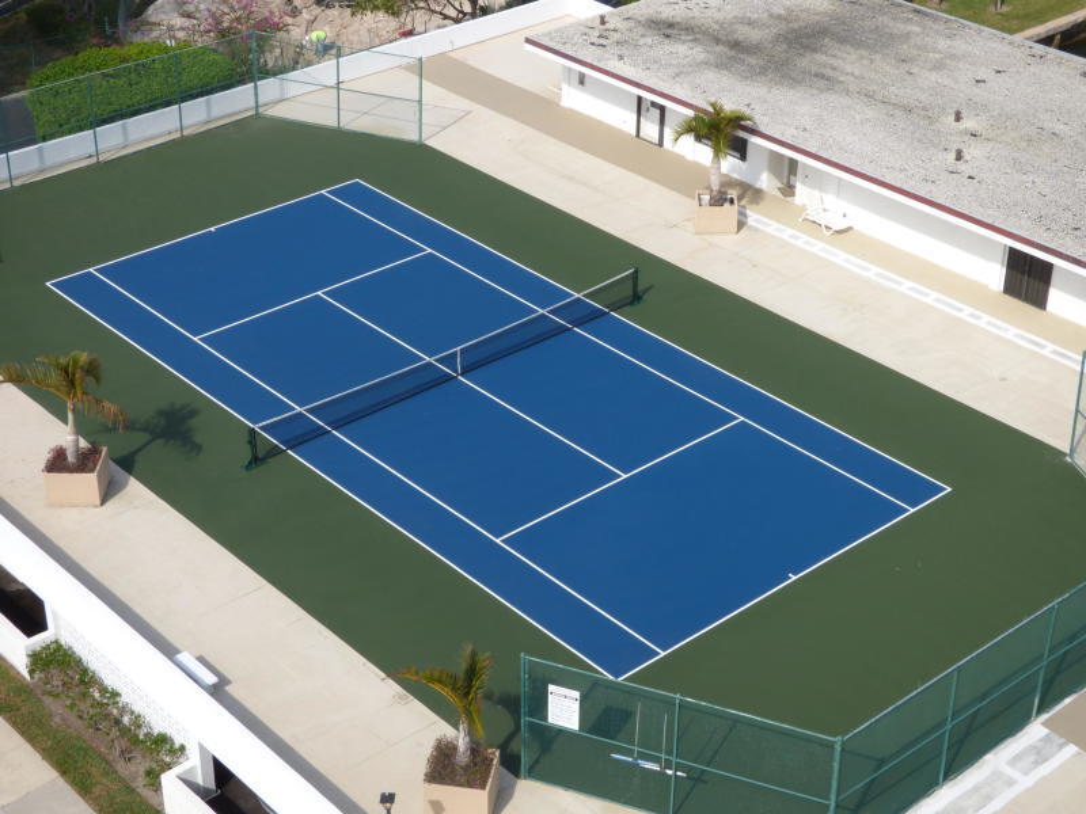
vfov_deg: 24.4
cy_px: 407
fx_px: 1882
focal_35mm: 60
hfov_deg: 32.2
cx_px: 543
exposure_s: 1/400
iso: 100
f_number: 5.6
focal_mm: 10.77
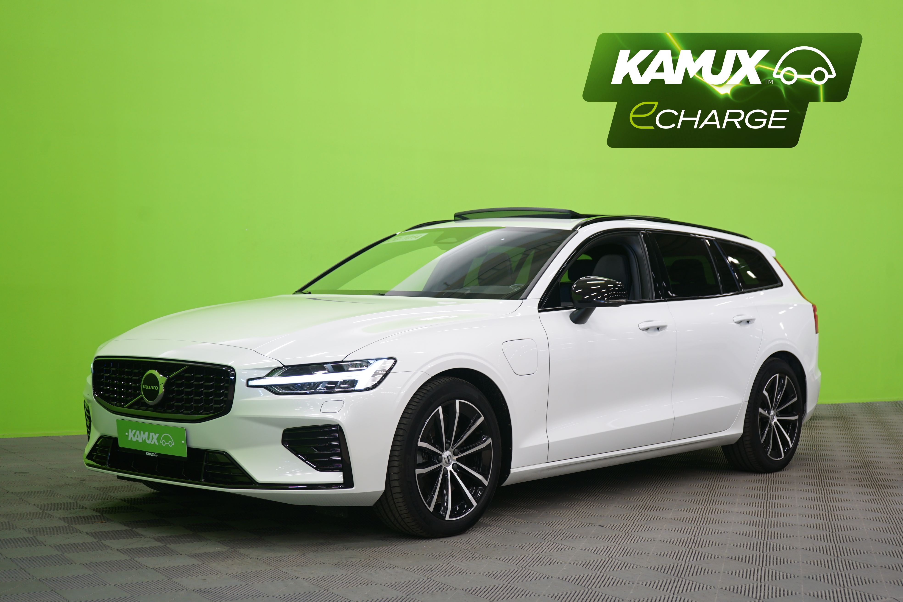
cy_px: 301
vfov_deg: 26.0
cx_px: 452
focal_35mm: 52
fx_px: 1304
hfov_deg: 38.2
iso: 400
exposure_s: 1/8
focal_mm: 52
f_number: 5
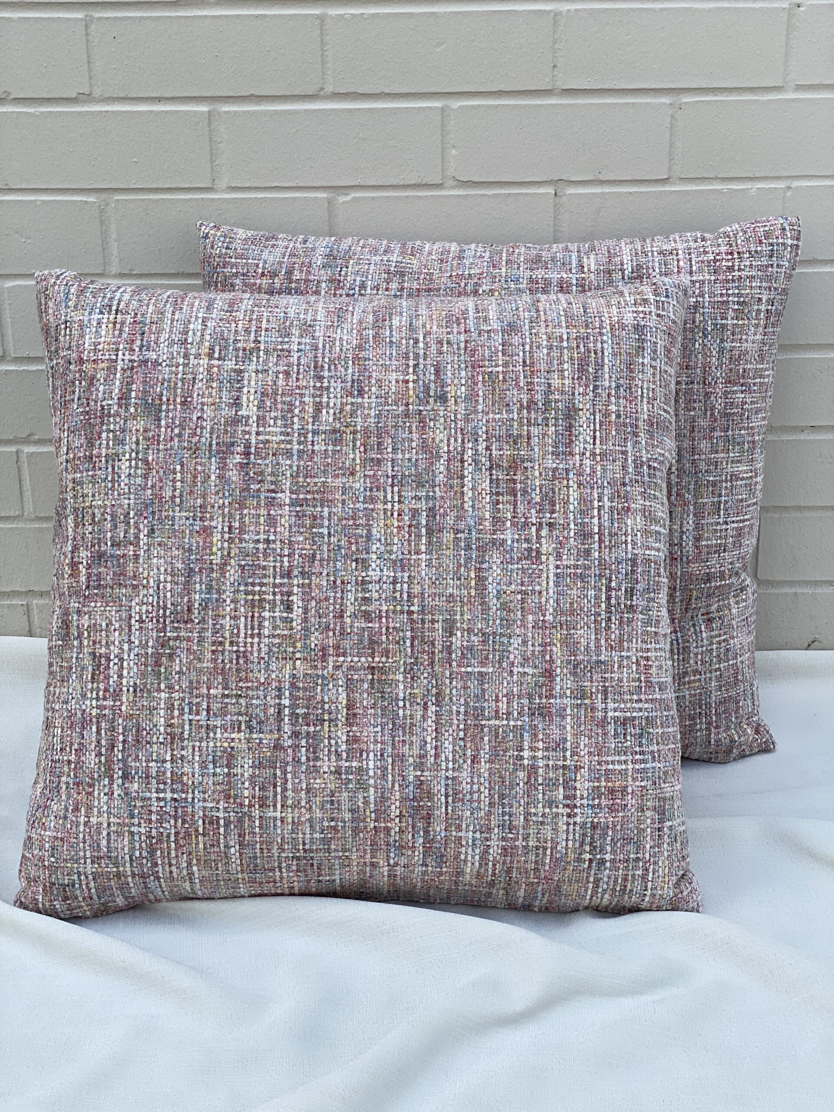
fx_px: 1670
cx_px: 417
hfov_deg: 28.0
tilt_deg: -18.7
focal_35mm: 52
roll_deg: +0.5
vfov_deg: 36.8
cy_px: 556
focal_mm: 6
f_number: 2
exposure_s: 1/1370
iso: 20
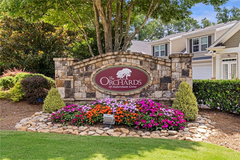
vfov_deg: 37.8
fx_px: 233
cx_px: 120
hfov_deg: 54.4
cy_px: 80
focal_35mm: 35
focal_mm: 35
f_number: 5.6
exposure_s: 1/200
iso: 160
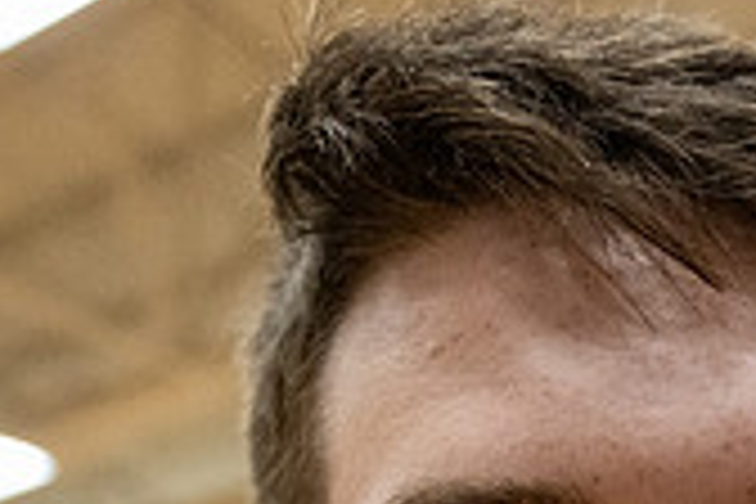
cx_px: 684
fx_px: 1743
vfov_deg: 15.3
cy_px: 731
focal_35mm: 83
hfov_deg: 23.8
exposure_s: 1/800
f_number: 4
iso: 8000
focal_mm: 24
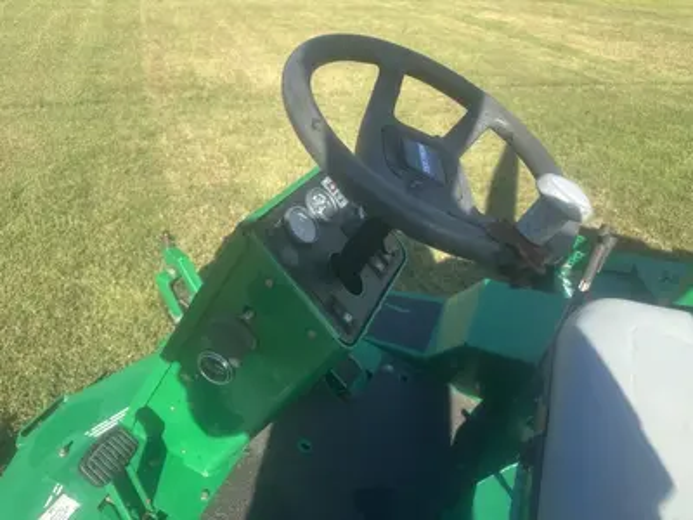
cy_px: 260
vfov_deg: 56.8
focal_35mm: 24
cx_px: 346
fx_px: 480
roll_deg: -5.0
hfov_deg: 71.6
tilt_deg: -33.8
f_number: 1.78
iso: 80
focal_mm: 6.86
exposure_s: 1/1473
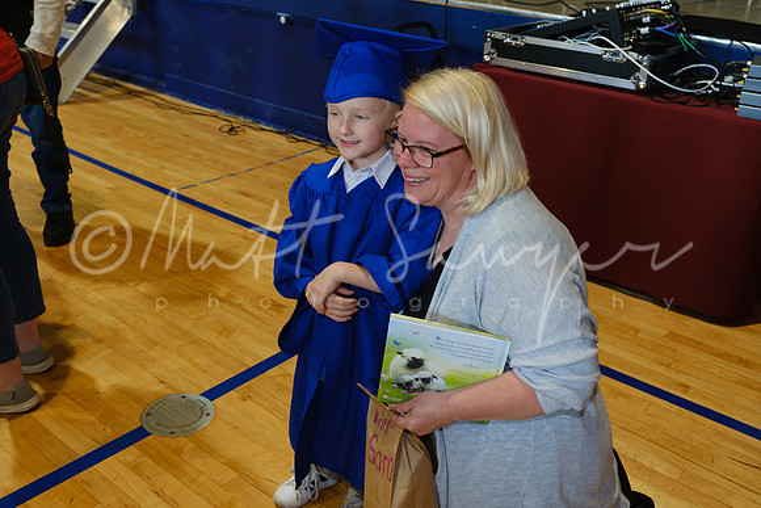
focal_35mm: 35
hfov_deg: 54.4
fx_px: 740
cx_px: 380
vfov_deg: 37.9
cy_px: 254
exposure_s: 1/125
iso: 800
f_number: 4
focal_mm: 23.4
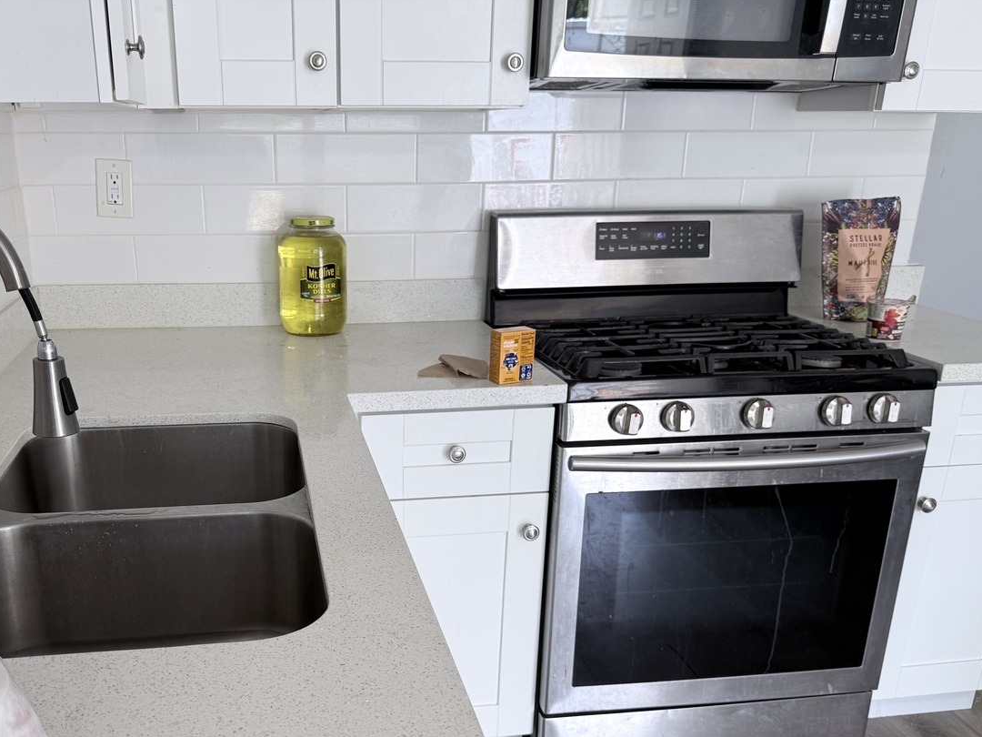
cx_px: 373
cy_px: 488
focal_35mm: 32
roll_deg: -0.7
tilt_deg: -20.0
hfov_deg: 56.2
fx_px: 908
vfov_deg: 43.6
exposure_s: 1/120
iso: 80
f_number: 1.78
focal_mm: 6.76
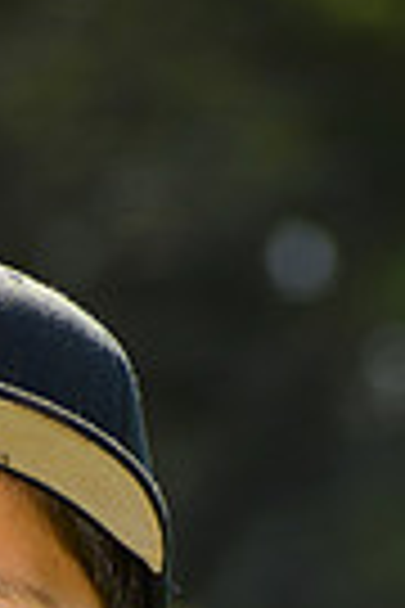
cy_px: 1297
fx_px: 12284
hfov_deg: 1.9
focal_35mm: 728
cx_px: -160
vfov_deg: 2.8
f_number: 8
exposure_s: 1/250
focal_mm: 170
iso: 200
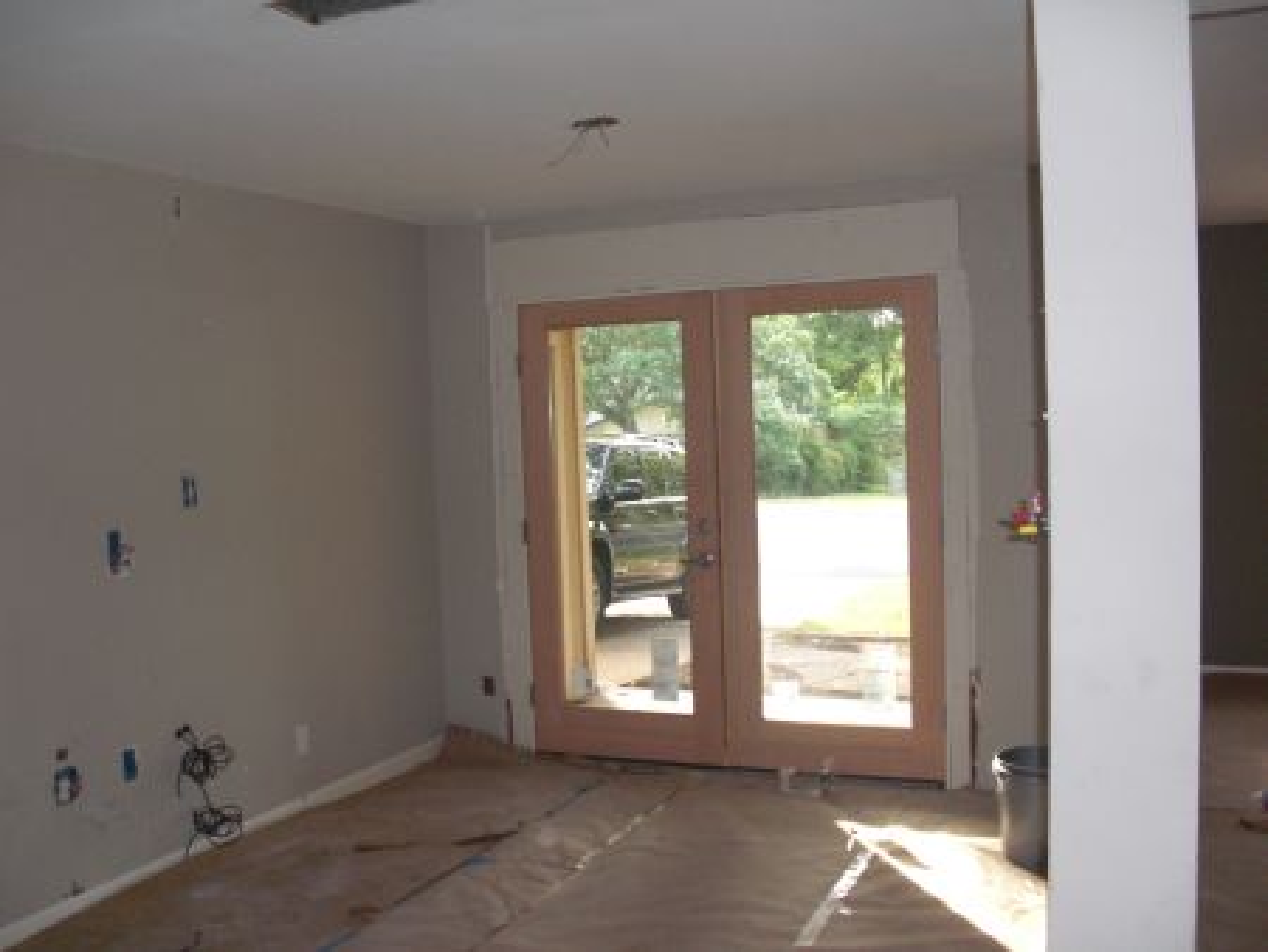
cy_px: 476
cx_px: 634
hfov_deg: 51.3
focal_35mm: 36
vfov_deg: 39.7
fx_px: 1319
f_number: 2.8
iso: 200
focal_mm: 6.3
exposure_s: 1/60
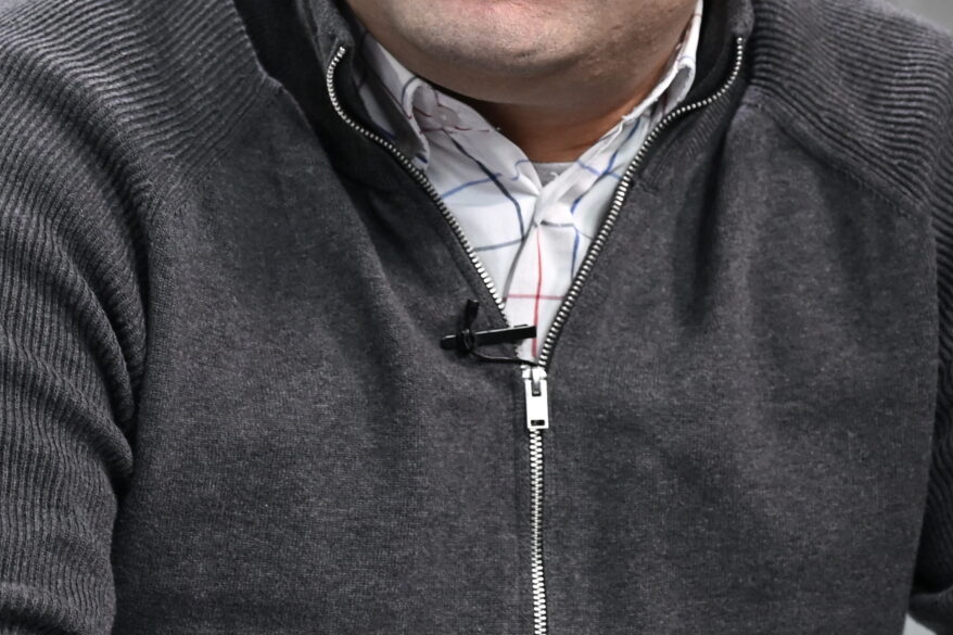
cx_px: 460
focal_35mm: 280
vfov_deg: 4.9
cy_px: 223
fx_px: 7410
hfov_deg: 7.4
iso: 1600
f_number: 4.5
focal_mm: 96
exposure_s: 1/250
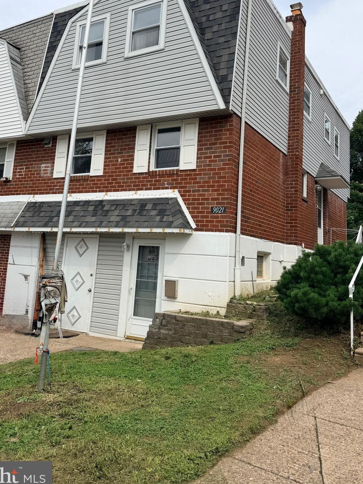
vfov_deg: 59.4
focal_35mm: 30
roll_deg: -3.6
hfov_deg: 46.8
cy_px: 191
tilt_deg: +9.1
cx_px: 180
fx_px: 419
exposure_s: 1/3953
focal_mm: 6.76
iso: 80
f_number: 1.78
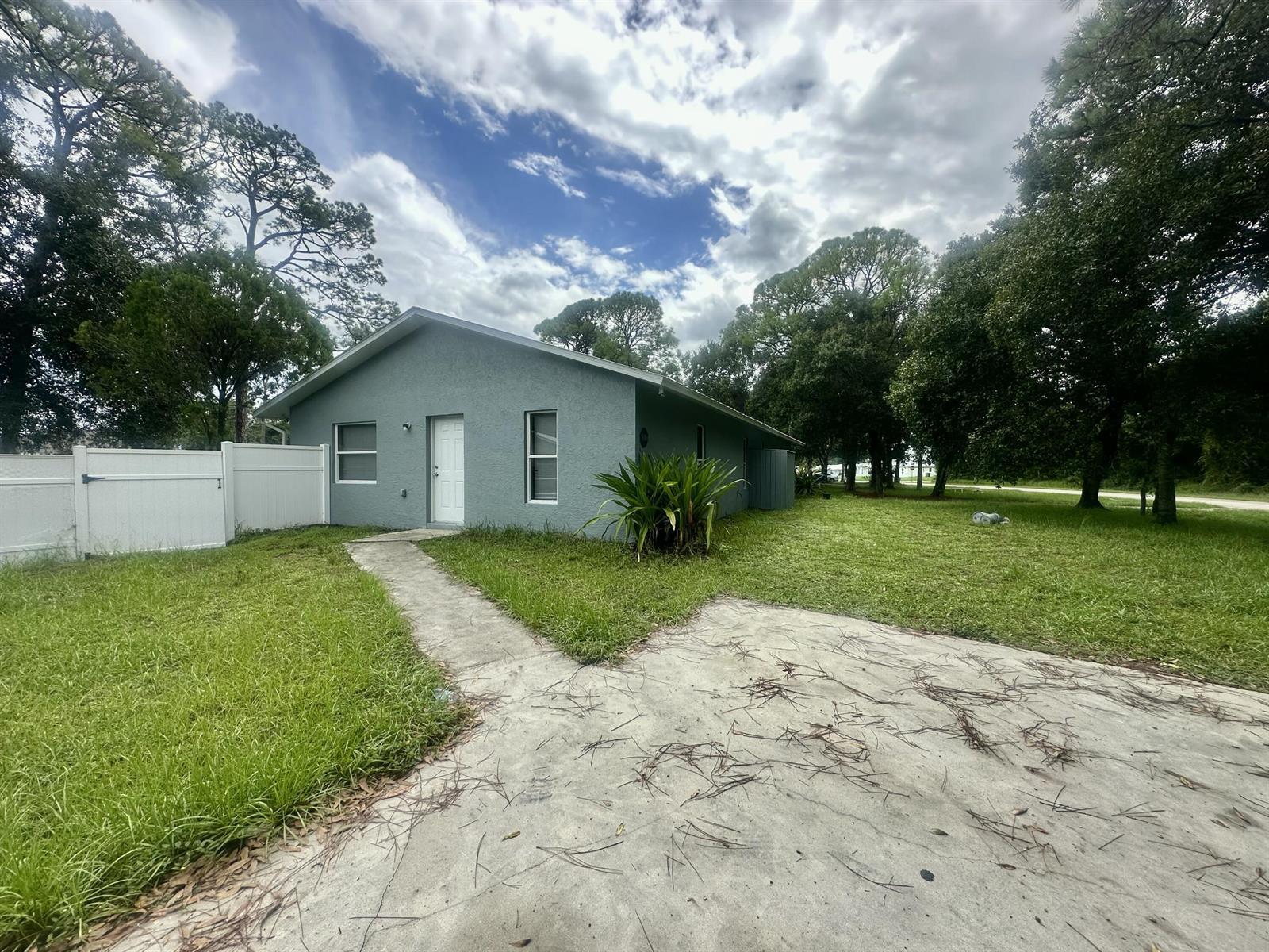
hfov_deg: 102.1
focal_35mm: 14
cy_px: 476
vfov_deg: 85.7
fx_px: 513
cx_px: 634
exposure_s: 1/694
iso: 40
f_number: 2.2
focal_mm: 2.22
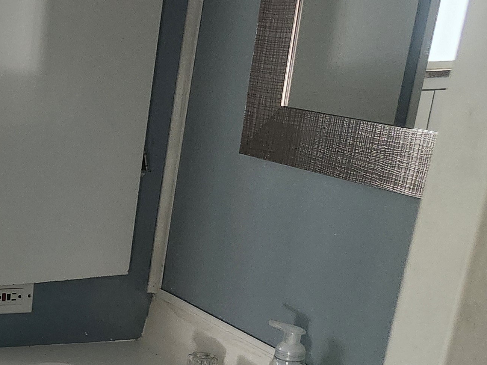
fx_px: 999
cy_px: 356
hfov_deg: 23.2
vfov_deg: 20.1
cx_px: -202
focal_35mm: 71
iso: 640
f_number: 1.8
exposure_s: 1/120
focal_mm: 5.54
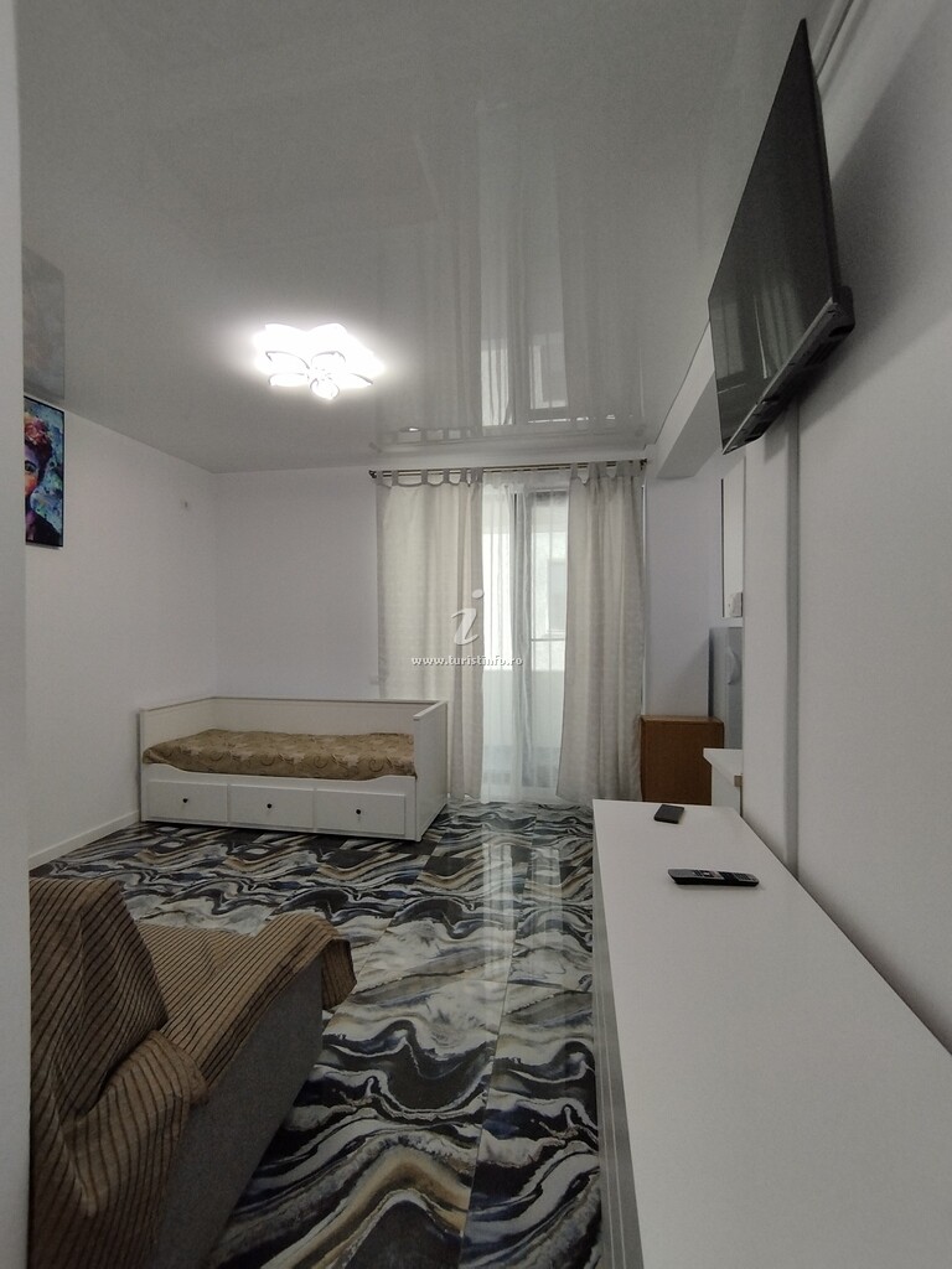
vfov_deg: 94.5
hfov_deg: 78.1
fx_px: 587
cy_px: 634
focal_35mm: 16
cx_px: 476
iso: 90
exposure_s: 1/100
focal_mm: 1.65
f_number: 2.2
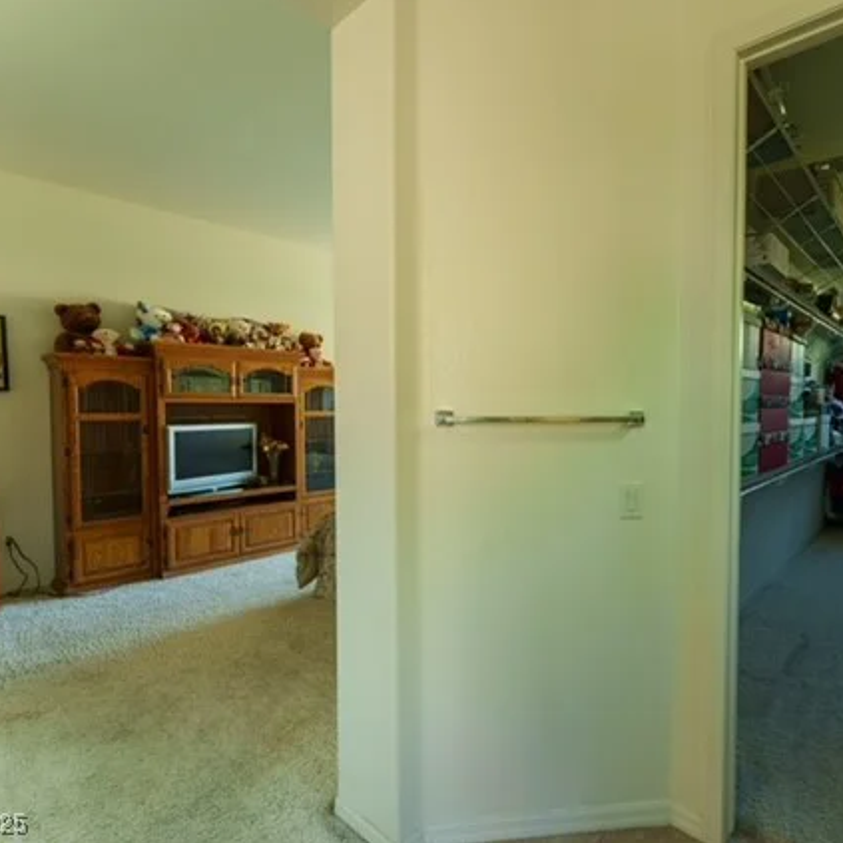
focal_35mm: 18
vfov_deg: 80.7
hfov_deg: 78.6
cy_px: 421
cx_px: 548
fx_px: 496
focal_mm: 14
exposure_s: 1
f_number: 8
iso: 100
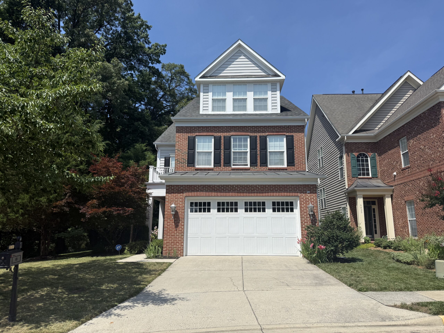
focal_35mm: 24
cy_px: 166
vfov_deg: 56.8
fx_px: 308
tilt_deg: +11.7
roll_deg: -0.3
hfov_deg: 71.6
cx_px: 222
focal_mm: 6.76
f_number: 1.78
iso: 80
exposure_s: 1/5714
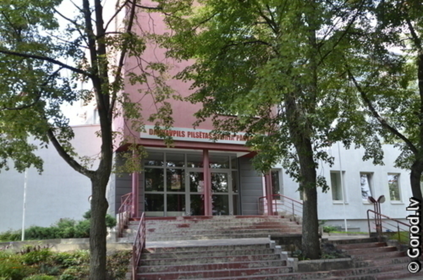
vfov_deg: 36.7
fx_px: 422
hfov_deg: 53.2
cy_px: 140
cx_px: 212
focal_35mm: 36
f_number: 3.2
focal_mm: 24
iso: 800
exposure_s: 1/800
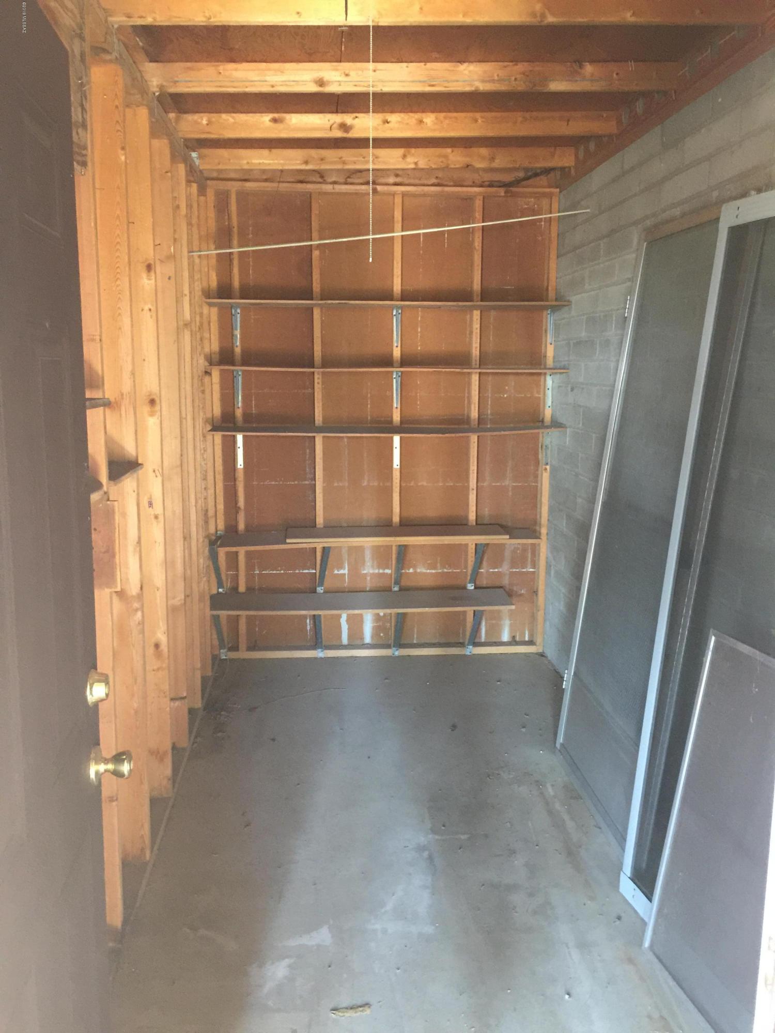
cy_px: 516
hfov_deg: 48.2
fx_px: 866
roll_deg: -0.9
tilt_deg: -9.7
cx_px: 388
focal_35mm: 29
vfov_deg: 61.7
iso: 125
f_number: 2.2
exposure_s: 1/10
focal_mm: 4.15
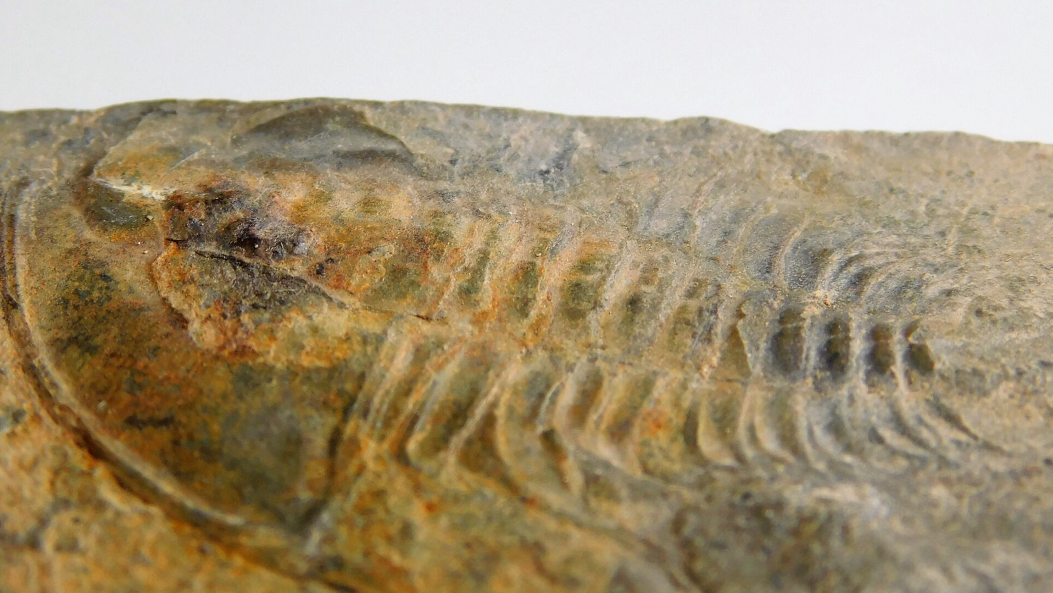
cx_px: 447
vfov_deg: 8.4
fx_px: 4021
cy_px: 289
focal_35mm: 144
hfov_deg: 14.9
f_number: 4.6
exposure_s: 1/200
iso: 125
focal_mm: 17.6
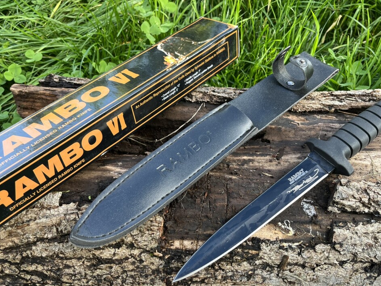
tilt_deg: -56.1
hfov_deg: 55.3
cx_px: 184
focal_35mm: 33
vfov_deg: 43.0
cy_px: 146
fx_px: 363
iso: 40
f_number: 1.6
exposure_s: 1/159
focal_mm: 5.1
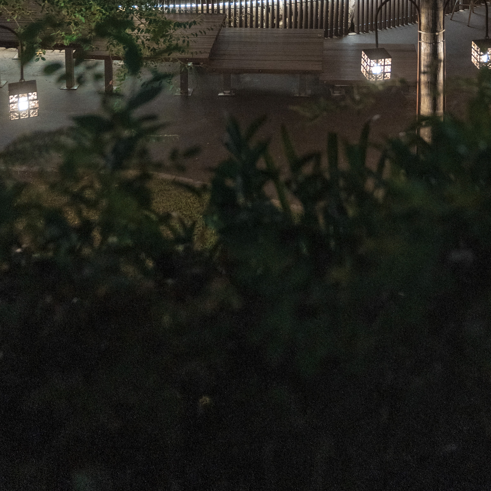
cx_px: 286
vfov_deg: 28.6
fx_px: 867
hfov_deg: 31.6
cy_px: -55
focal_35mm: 54
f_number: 2.8
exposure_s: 1/125
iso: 1250
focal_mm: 28
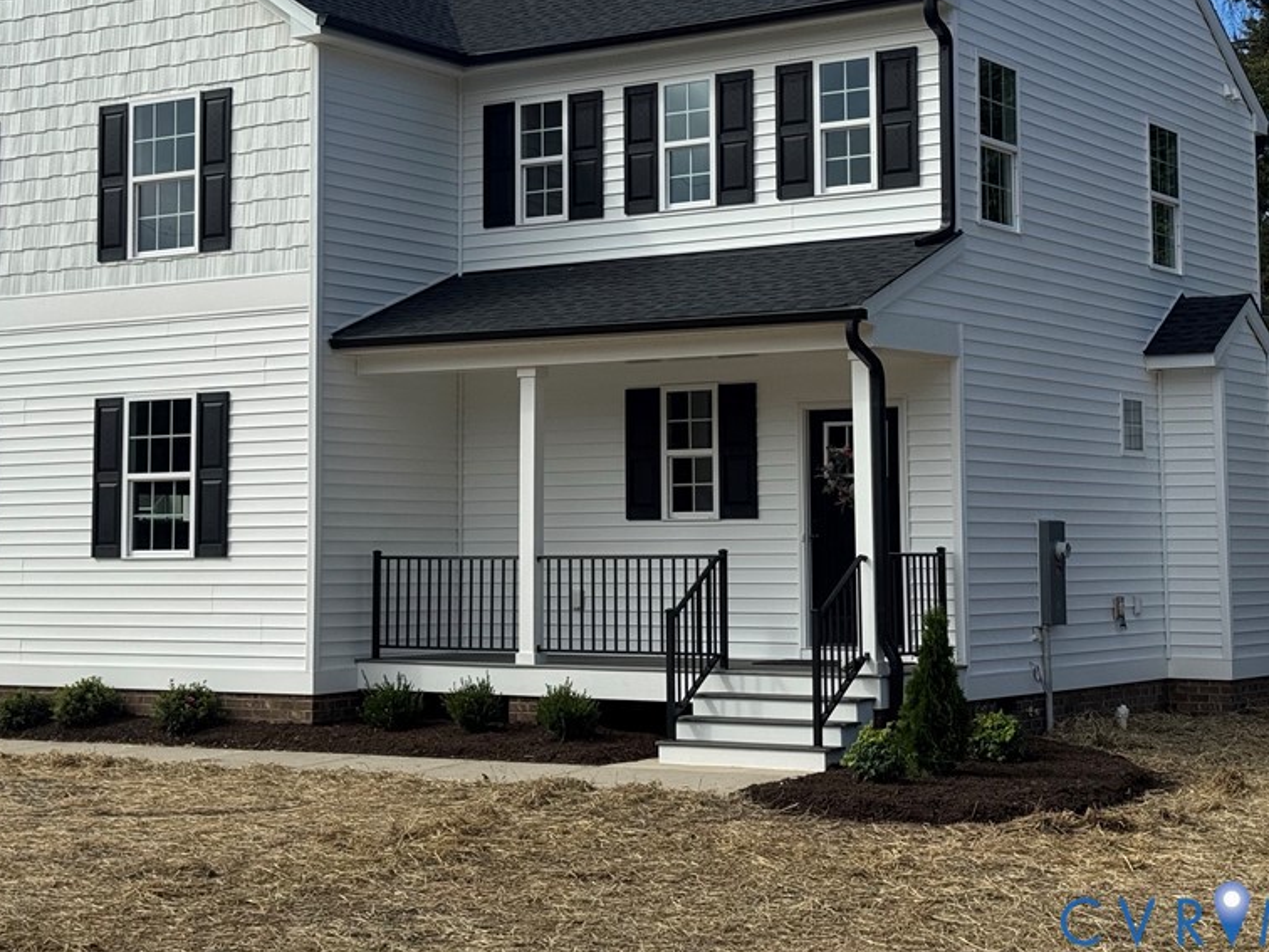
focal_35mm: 65
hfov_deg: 29.8
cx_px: 544
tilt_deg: +4.8
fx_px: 2383
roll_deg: +0.3
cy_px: 322
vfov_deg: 22.5
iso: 64
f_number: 1.78
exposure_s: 1/7092
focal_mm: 6.76
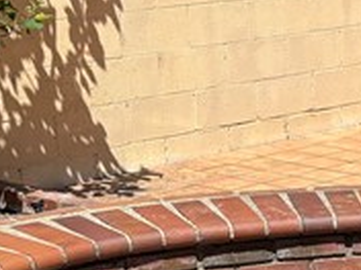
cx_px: 470
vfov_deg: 9.7
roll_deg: +0.1
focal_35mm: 151
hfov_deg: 12.7
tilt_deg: -19.7
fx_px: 1575
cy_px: 335
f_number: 1.6
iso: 50
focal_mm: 5.96
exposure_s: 1/4255
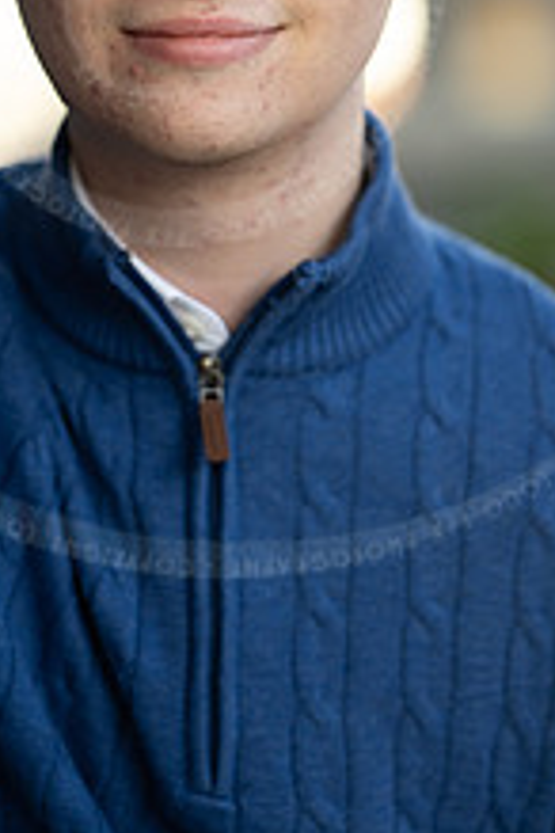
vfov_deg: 11.7
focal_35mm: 175
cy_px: 84
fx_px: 4047
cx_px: 186
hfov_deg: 7.8
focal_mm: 85
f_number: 1.8
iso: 100
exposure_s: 1/250
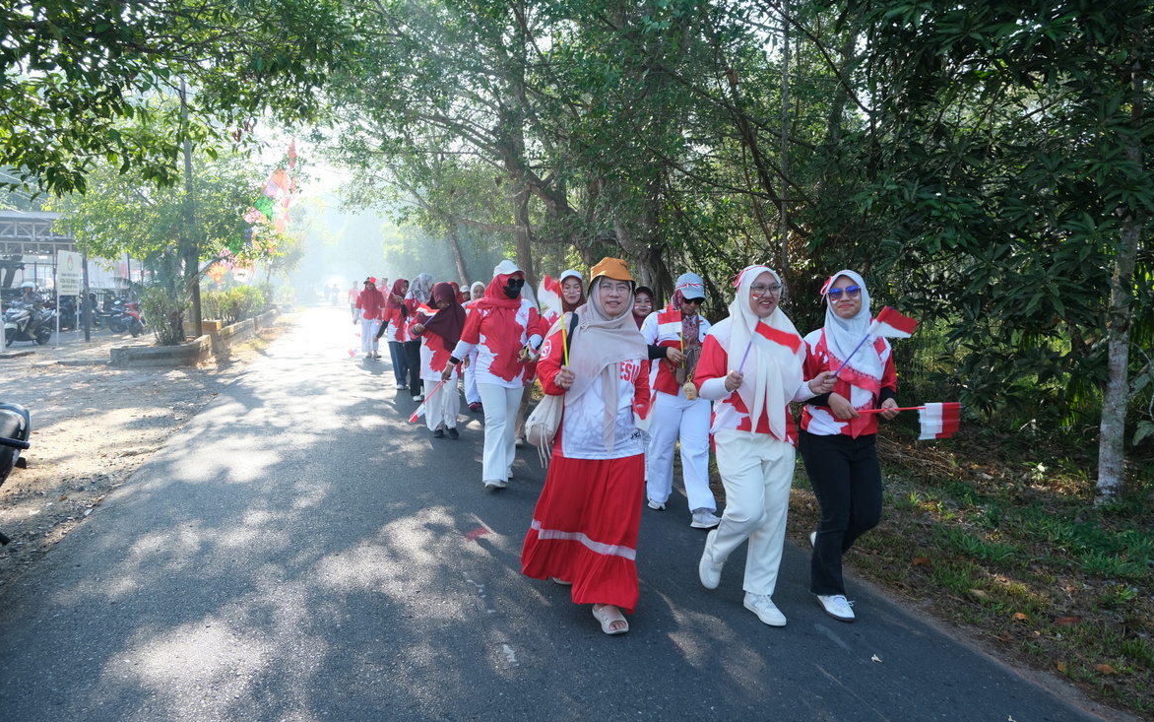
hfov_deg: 74.8
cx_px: 577
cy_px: 334
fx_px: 755
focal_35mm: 24
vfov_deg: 51.0
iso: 400
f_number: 5
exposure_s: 1/180
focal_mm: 15.6
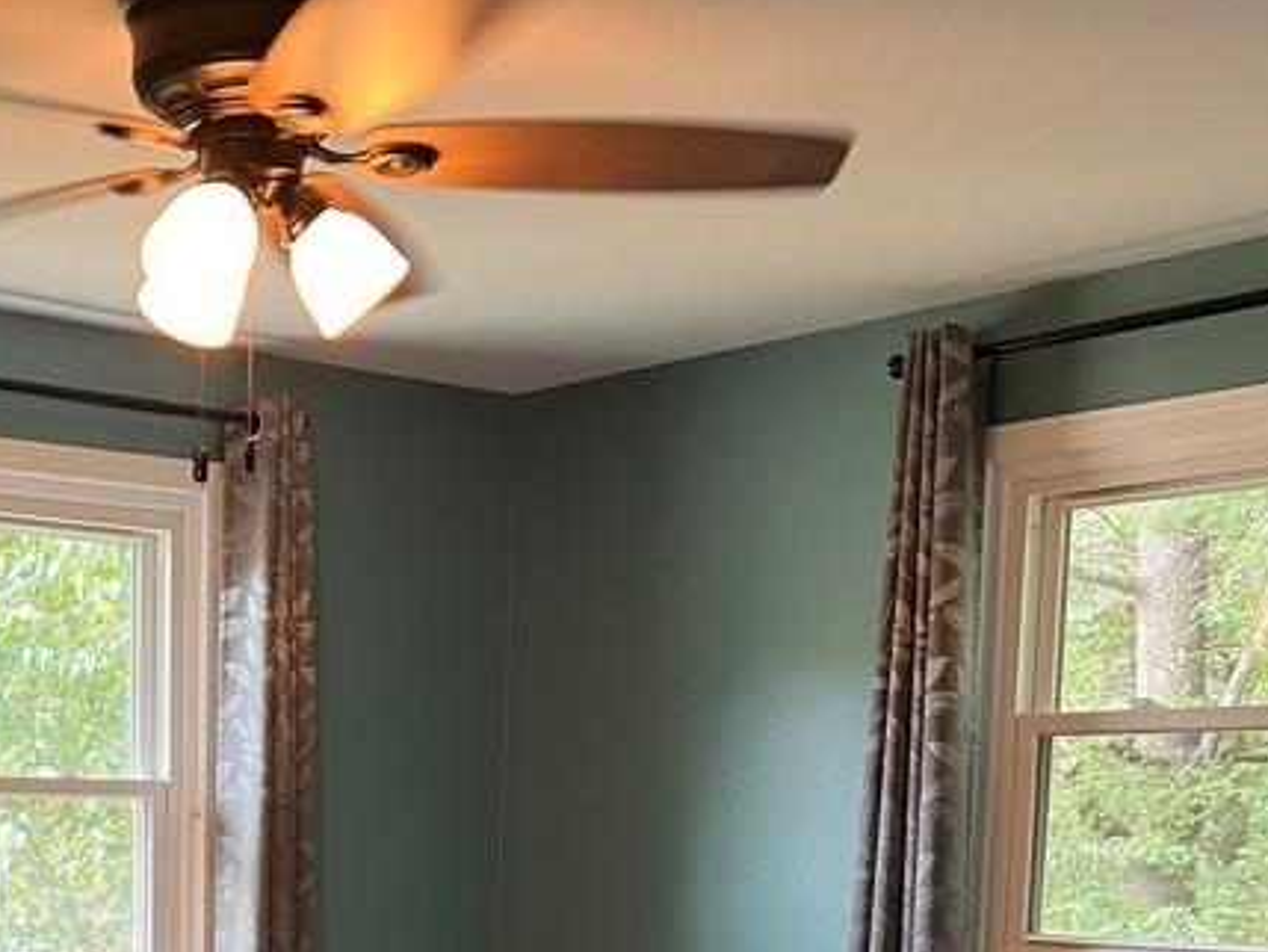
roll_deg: -0.9
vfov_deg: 22.0
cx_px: 154
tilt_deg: -8.0
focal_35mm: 62
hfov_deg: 30.0
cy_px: 1121
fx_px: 2272
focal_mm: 5.7
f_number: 1.5
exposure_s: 1/60
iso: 125
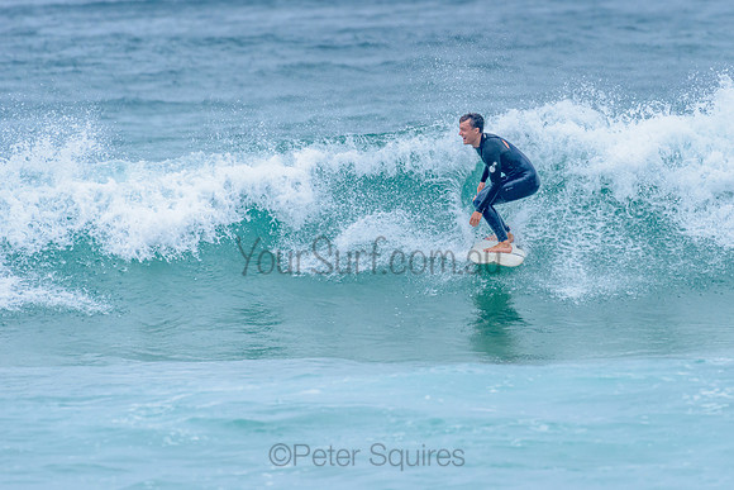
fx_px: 12802
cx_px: 447
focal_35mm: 628
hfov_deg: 3.3
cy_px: 194
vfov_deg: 2.2
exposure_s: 1/2000
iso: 800
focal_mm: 500
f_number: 5.6
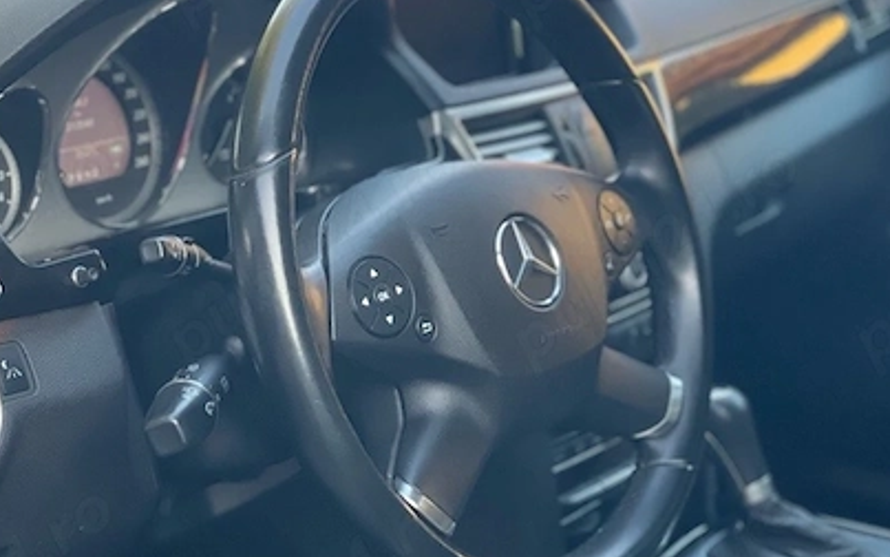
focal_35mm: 82
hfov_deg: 25.2
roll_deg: -1.8
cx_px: 400
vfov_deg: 15.9
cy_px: 265
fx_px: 1989
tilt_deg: -13.4
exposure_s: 1/122
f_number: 2
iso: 250
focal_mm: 6
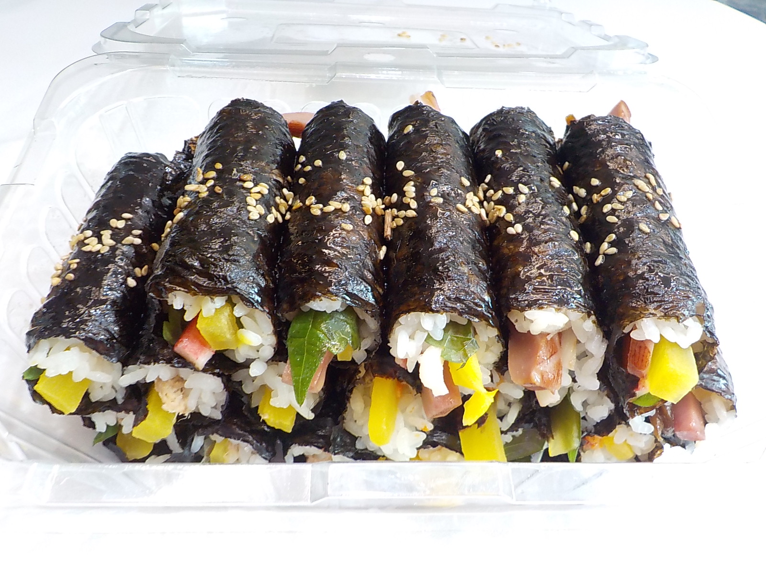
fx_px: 664
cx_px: 383
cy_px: 288
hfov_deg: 60.0
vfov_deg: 46.8
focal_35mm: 30
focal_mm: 4.1
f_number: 3.3
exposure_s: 1/30
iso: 220
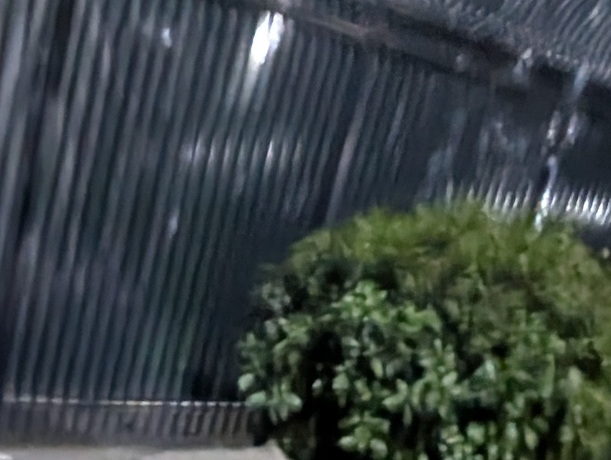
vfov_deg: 14.5
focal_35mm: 82
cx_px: -436
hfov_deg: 19.1
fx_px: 1449
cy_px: 955
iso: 3938
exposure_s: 1/16.8
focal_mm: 2.35
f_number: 2.2
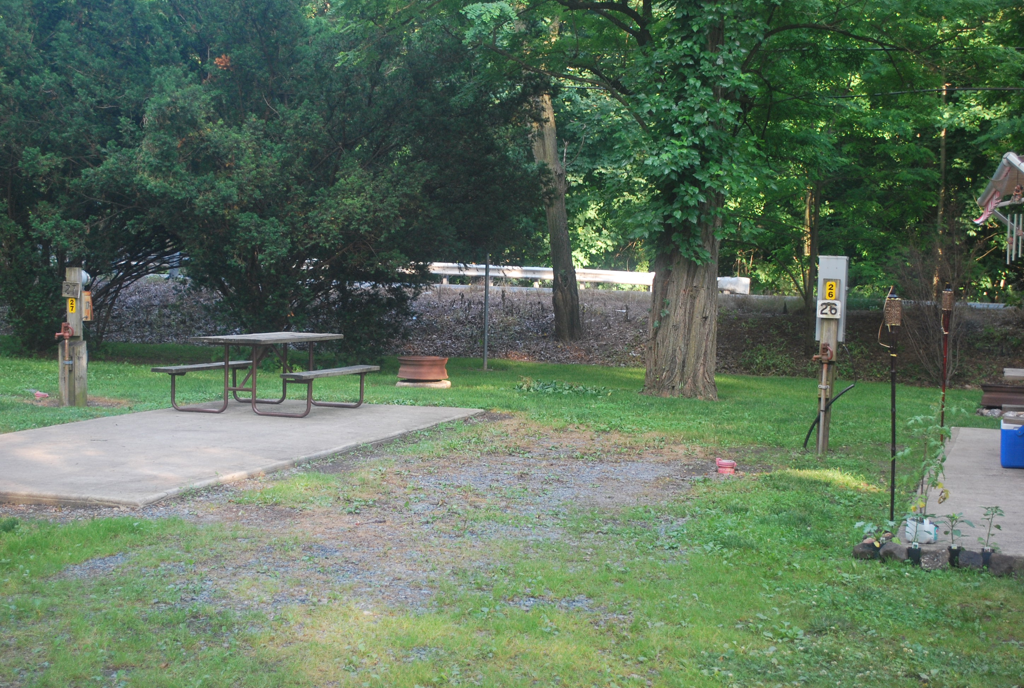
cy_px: 344
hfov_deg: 37.8
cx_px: 512
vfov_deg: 25.9
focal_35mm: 52
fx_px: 1496
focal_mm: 35
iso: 320
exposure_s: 1/30
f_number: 5.3
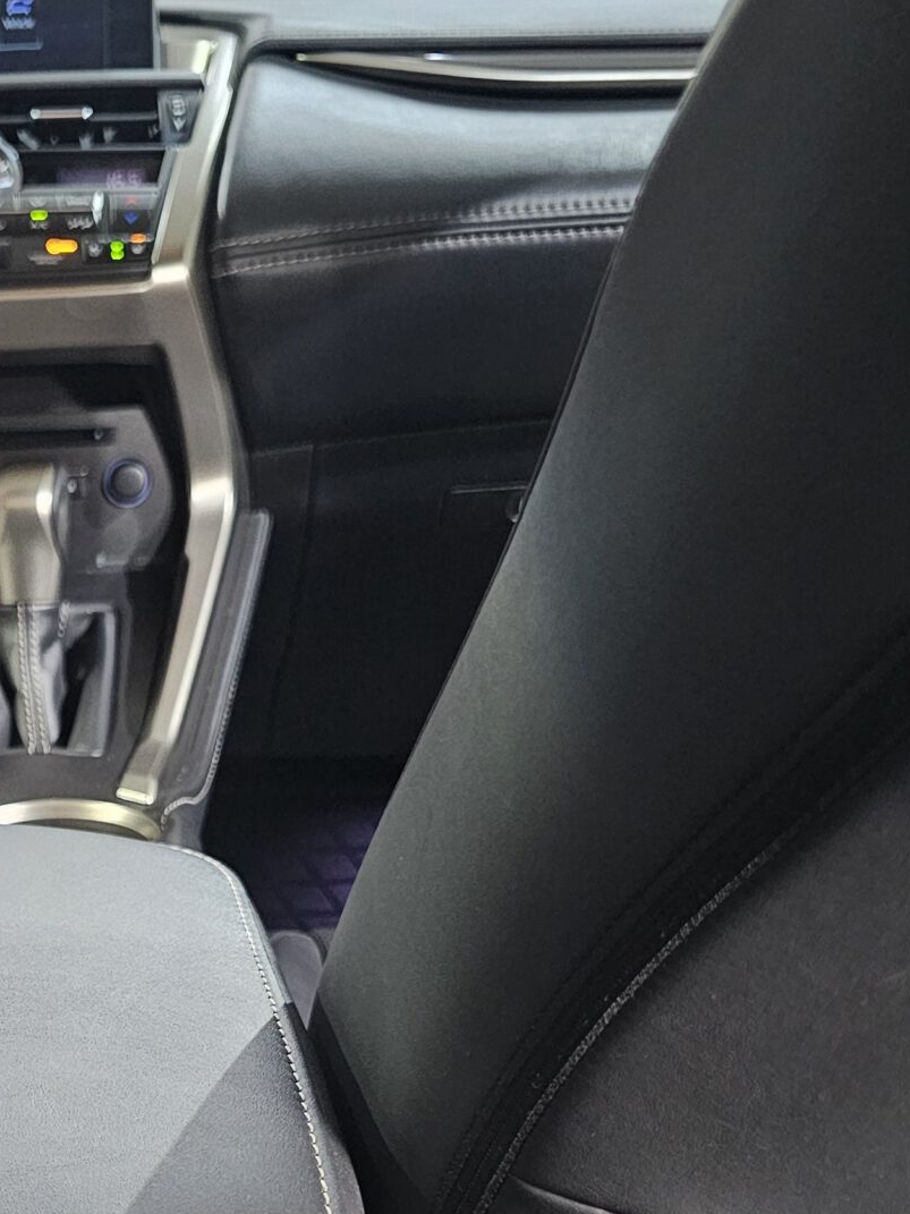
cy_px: 1115
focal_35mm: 55
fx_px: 1928
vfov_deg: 33.0
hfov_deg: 24.8
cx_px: -83
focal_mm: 6.3
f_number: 1.7
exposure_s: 1/25
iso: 800
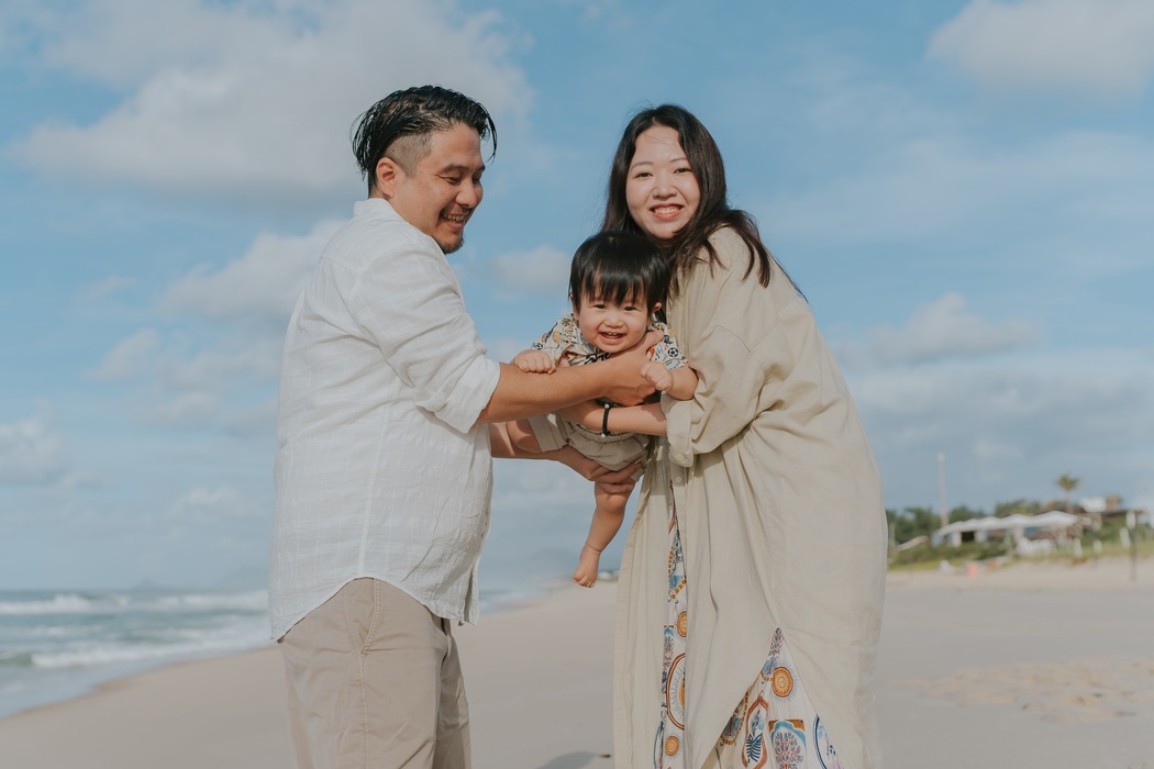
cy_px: 411
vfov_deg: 33.4
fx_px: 1282
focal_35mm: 40
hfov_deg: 48.4
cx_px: 554
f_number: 3.2
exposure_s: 1/2000
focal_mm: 35
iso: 100
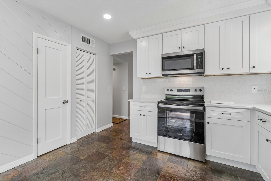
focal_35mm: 15
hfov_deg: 100.4
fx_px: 113
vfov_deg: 77.3
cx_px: 136
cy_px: 90
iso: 100
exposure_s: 1/15
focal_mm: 10
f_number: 7.1
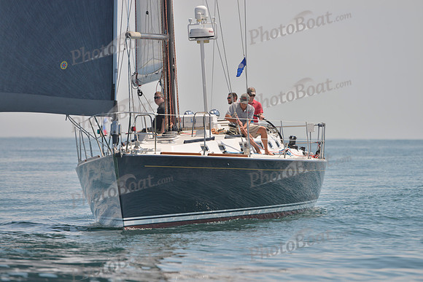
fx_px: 4701
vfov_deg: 3.4
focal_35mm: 400
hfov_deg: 5.2
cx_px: 212
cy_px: 141
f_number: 6.3
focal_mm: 400
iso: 280
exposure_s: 1/1600
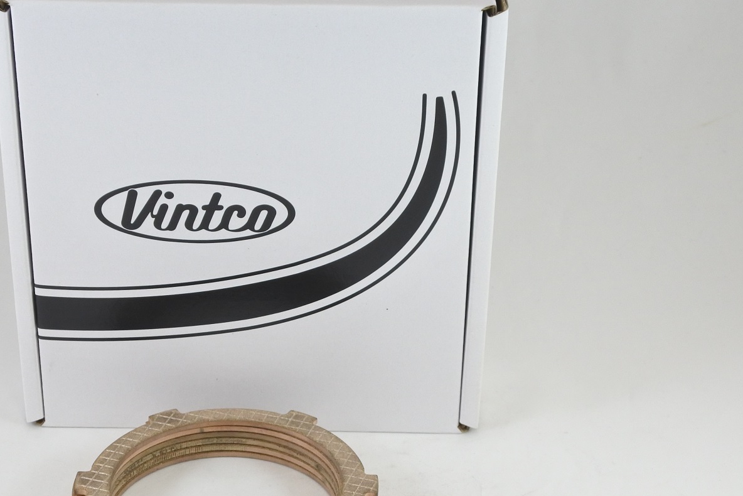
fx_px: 1445
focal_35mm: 70
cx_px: 249
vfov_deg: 19.4
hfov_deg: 28.7
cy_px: 294
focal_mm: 18.4
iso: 500
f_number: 4.5
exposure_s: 1/125
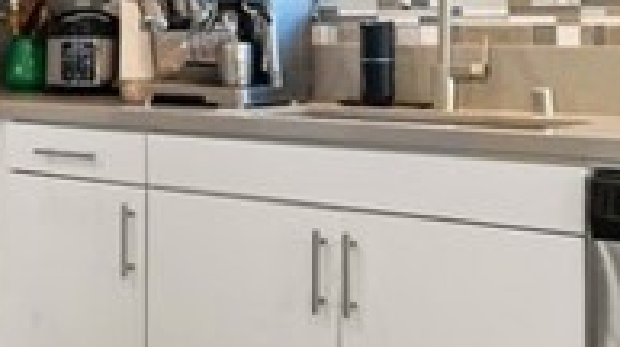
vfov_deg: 15.3
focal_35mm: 78
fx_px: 1281
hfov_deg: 22.9
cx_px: -273
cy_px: 37
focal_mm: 14
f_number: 6.3
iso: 320
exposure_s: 1/5
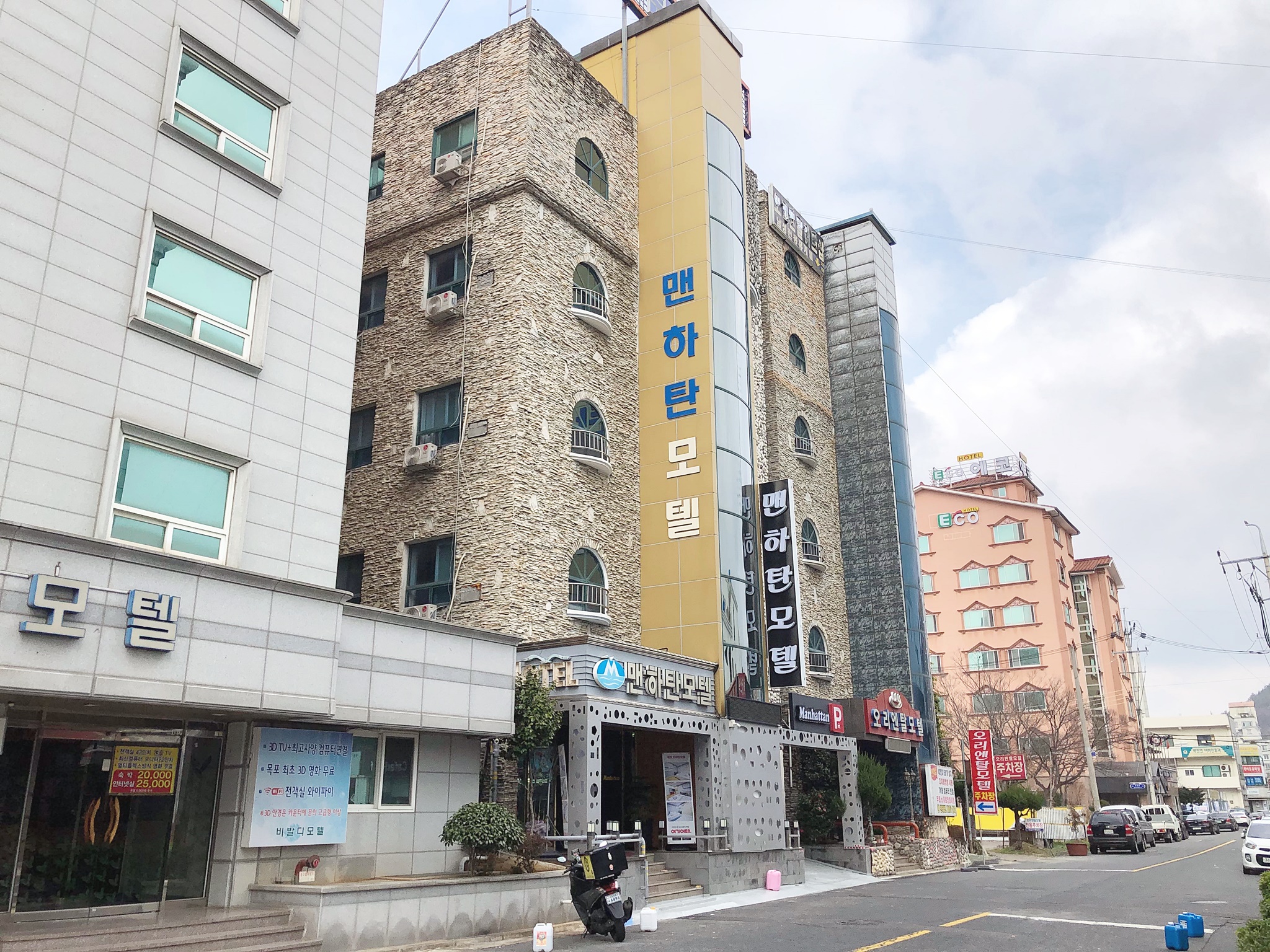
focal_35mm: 28
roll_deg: +0.0
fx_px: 1027
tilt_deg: +17.5
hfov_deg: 63.4
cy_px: 476
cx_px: 635
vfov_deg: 49.7
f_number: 1.8
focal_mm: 3.99
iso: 20
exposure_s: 1/1091
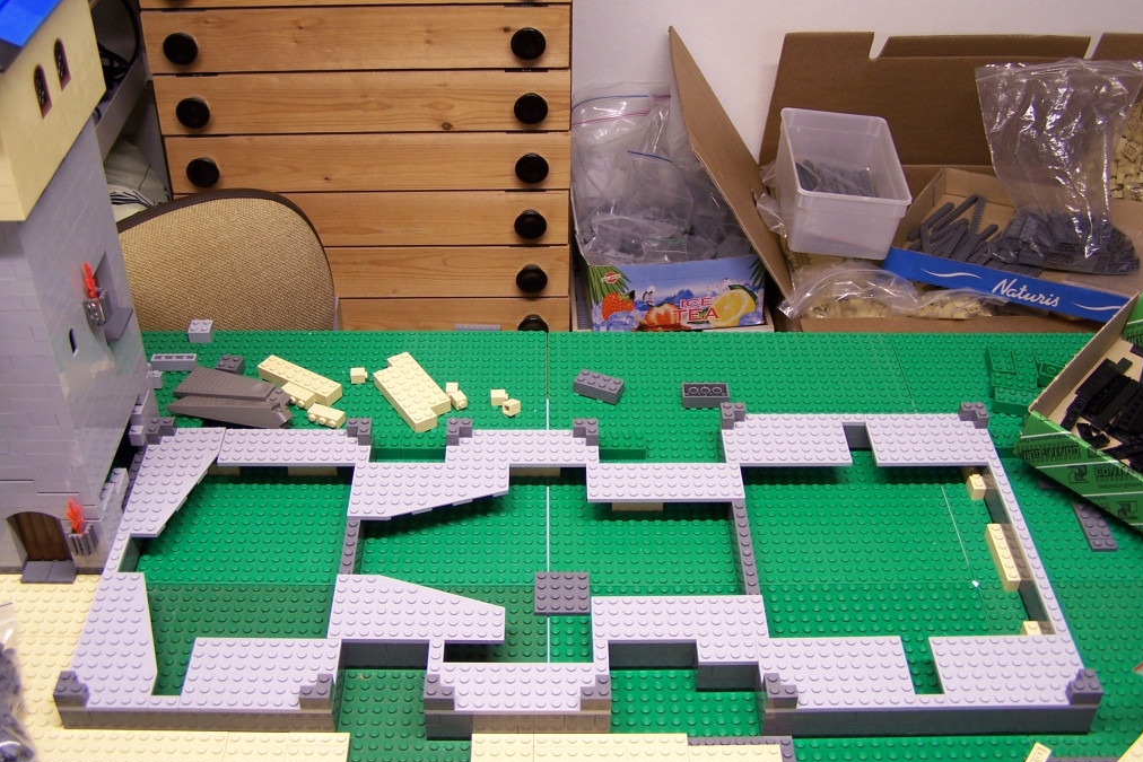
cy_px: 342
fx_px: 1270
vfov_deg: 33.4
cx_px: 577
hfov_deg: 48.5
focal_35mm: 40
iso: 80
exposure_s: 1/6
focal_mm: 6.3
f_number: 2.8
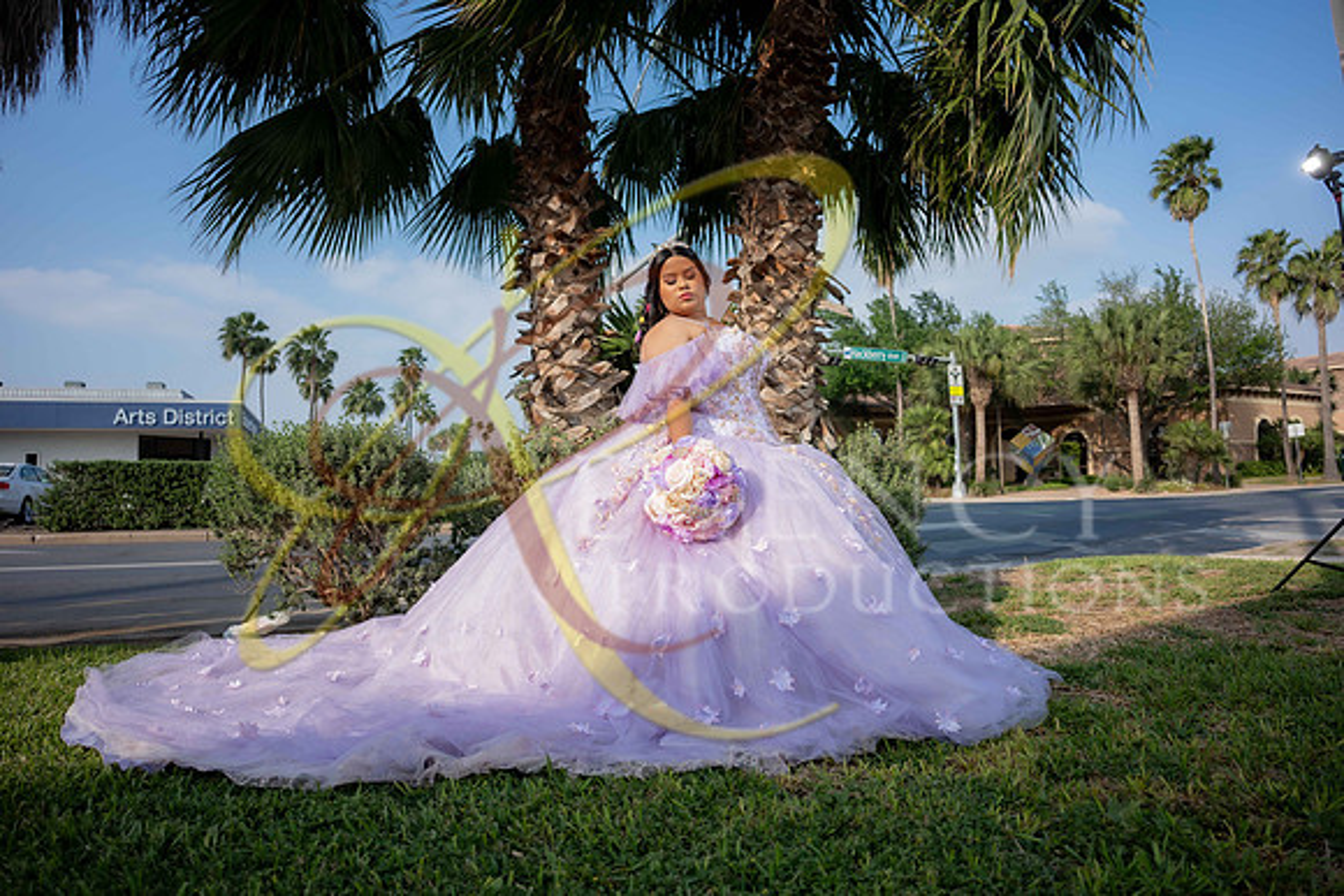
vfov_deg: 62.0
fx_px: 747
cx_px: 672
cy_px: 448
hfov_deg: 84.0
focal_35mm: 20
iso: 125
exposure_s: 1/1250
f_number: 2.8
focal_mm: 20
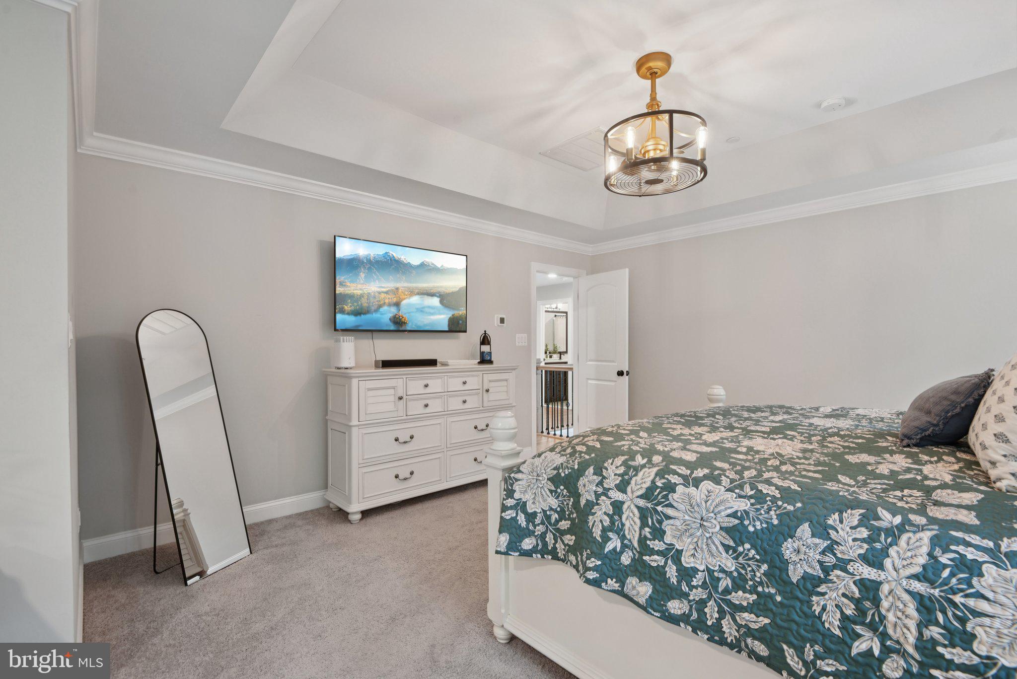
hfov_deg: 96.7
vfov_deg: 73.8
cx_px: 508
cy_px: 340
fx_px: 452
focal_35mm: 16
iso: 400
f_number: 8
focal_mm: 16
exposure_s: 1/10
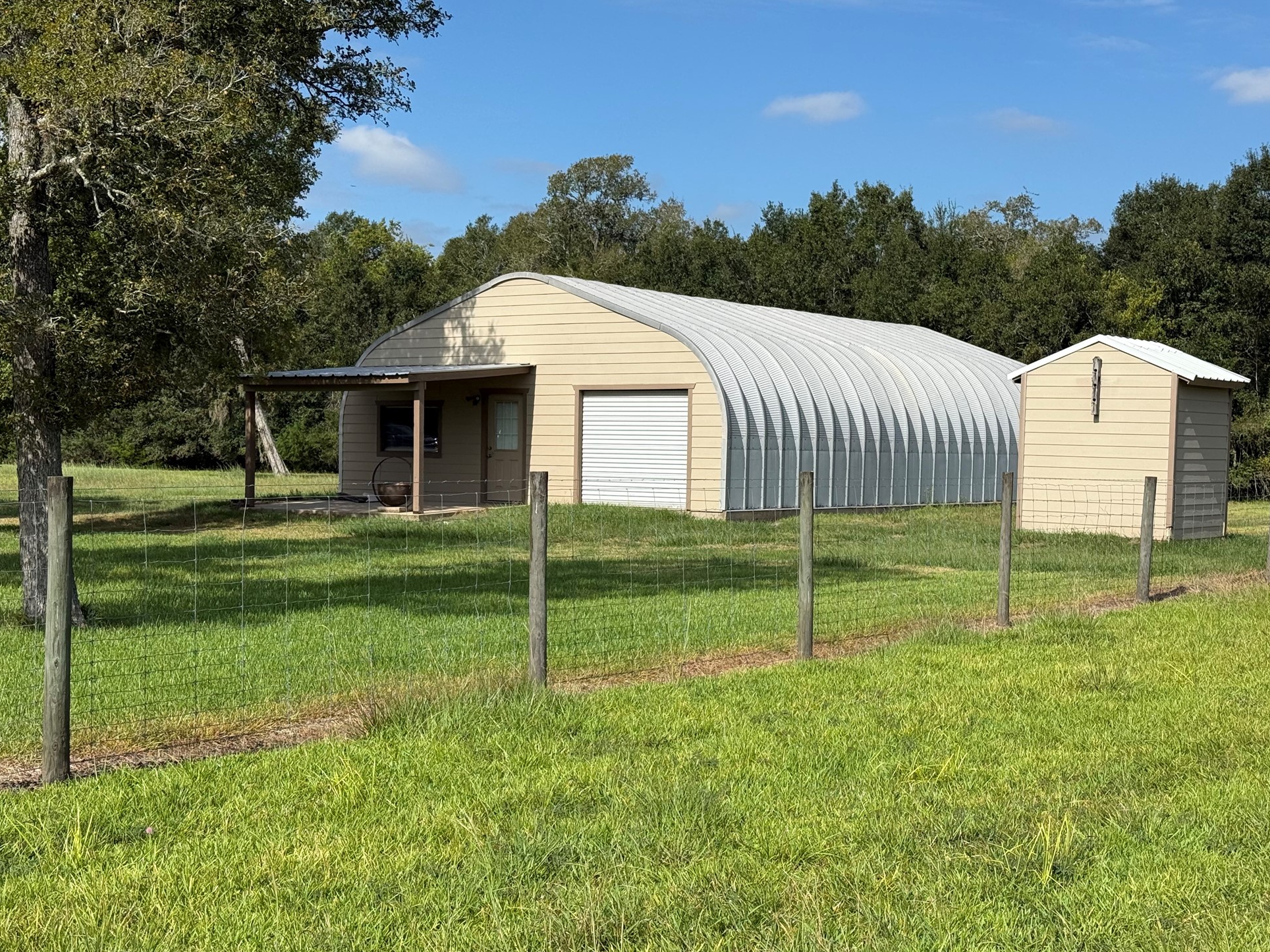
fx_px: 1871
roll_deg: -0.6
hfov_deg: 37.5
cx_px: 672
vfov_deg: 28.6
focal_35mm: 51
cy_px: 484
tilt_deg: -1.7
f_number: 1.78
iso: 64
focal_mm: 6.76
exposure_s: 1/6536
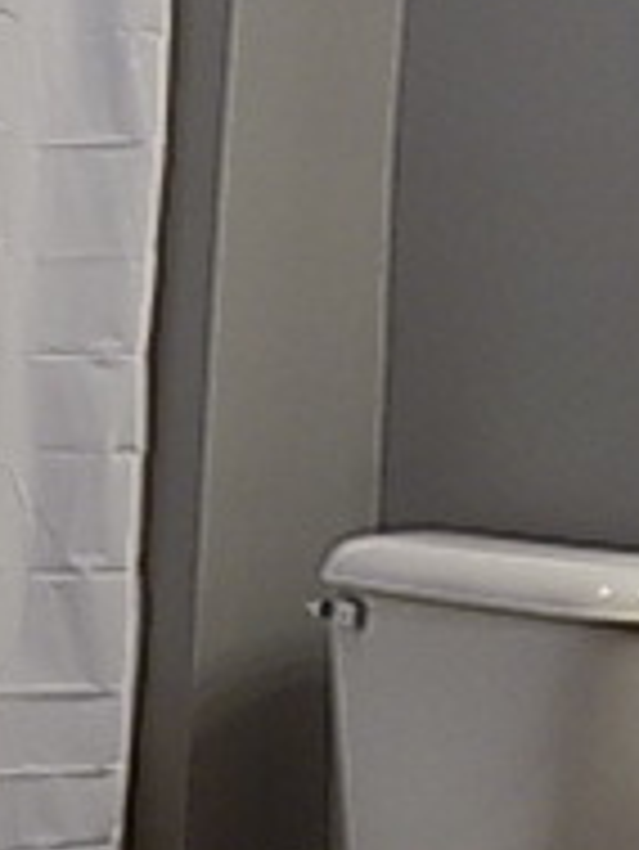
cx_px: 842
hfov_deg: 17.7
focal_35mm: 78
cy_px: 297
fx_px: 1918
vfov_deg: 24.9
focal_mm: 4
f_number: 3.1
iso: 140
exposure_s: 1/30
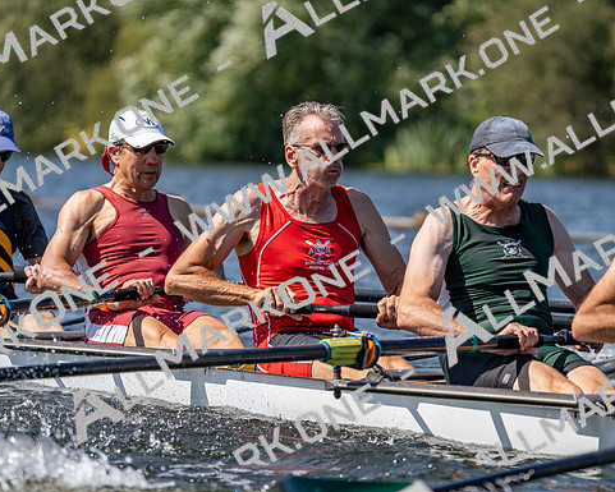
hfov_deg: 5.8
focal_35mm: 334
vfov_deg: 4.6
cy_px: 246
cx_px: 332
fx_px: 6081
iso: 250
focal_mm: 295
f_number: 5.6
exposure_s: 1/2000
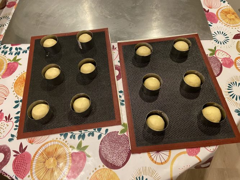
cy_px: 90
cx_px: 120
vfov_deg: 53.0
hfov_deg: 67.3
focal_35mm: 26
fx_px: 180
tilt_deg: -62.1
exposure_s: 1/33
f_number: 1.8
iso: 500
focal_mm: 4.25
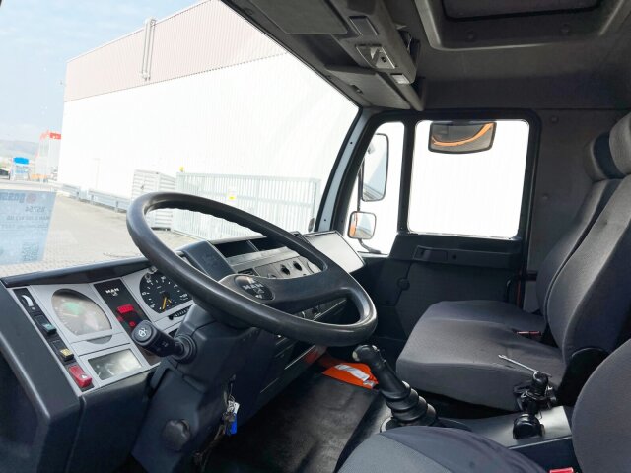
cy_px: 236
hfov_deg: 67.3
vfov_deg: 53.1
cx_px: 316
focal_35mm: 26
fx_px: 474
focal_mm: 5.7
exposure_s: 1/4115
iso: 50
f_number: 1.5
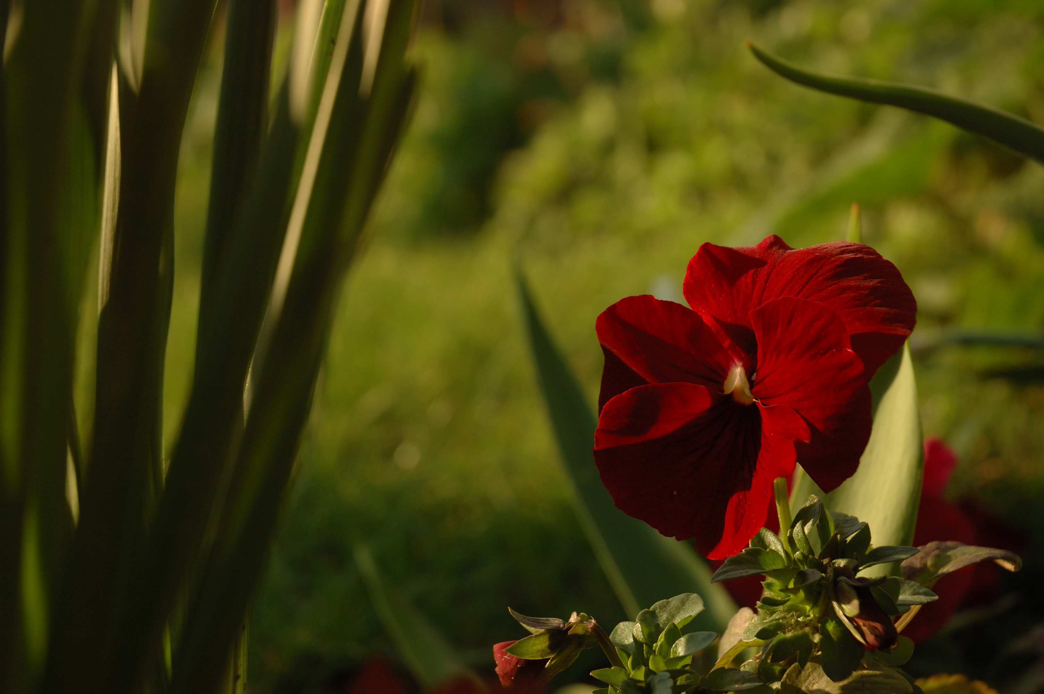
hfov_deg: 19.5
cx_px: 522
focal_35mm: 105
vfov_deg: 13.0
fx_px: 3042
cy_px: 347
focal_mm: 70
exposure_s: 1/350
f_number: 8
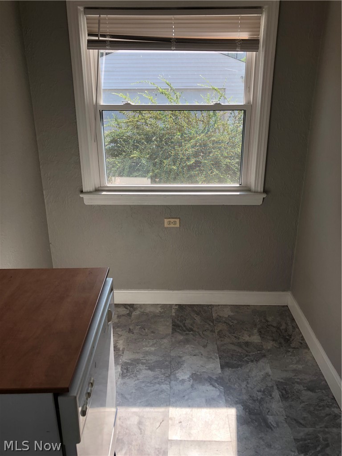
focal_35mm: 28
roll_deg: -0.8
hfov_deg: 49.7
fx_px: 369
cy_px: 228
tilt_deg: -20.5
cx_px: 171
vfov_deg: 63.4
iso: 20
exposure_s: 1/204
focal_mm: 3.99
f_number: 1.8
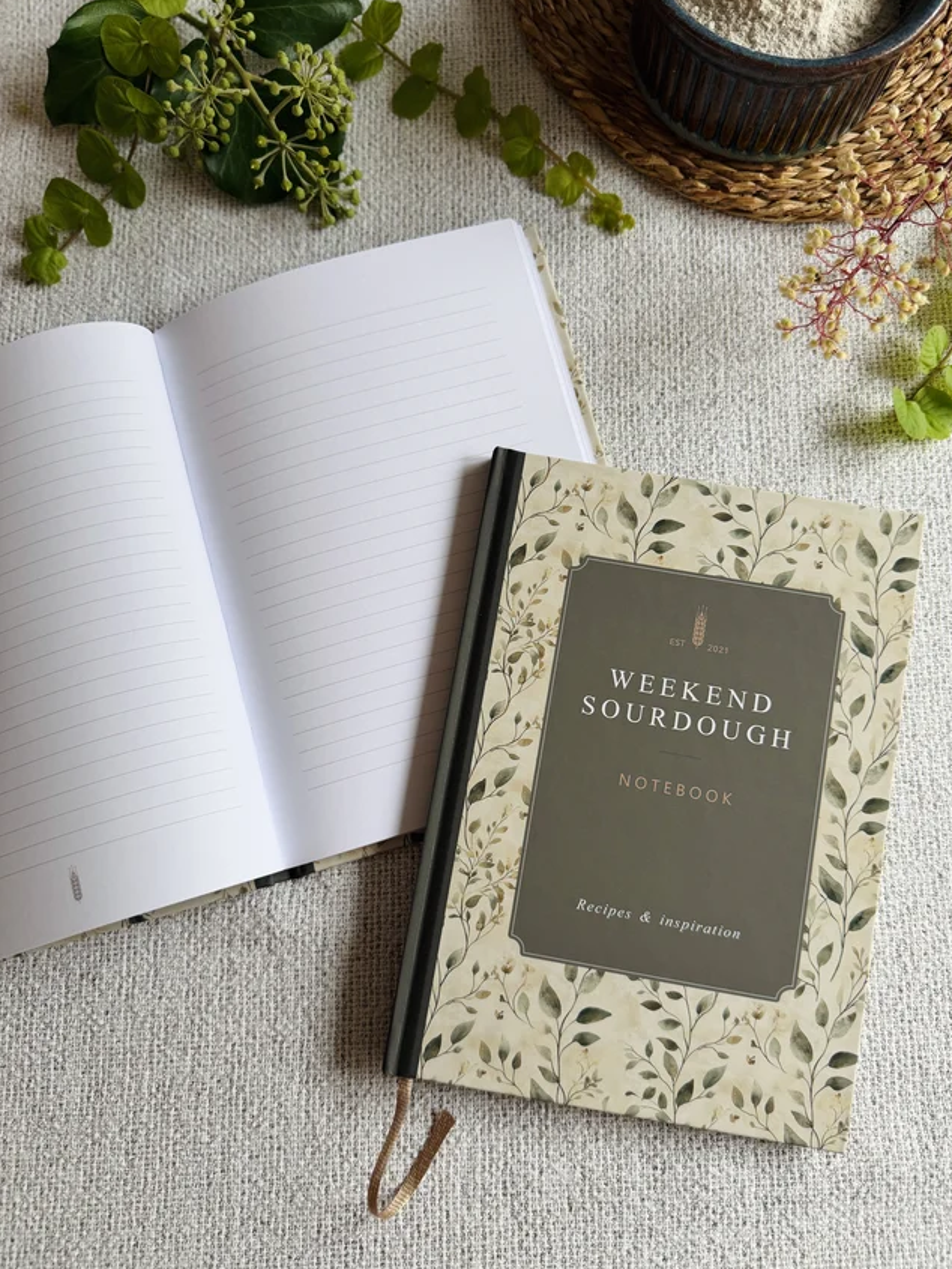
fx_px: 916
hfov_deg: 54.9
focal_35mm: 25
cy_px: 647
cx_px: 494
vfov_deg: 69.4
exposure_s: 1/121
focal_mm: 6.8
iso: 100
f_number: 1.8
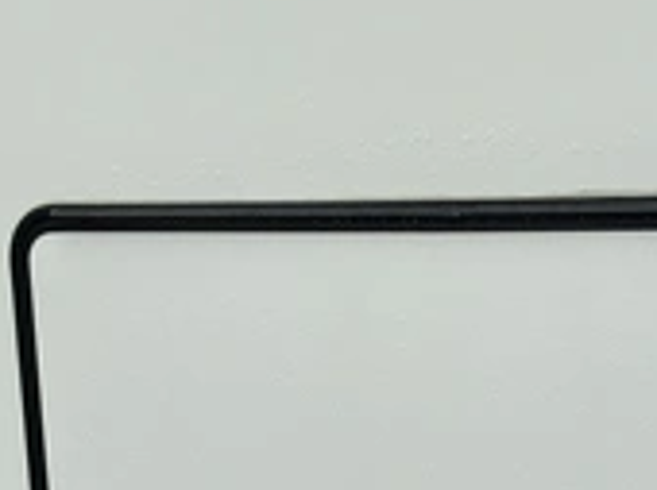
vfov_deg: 21.9
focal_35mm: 66
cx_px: 483
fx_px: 1251
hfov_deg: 29.0
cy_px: 394
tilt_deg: -6.1
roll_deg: +0.1
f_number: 1.8
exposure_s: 1/1534
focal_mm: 3
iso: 25
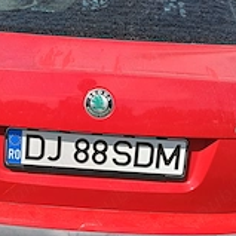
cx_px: 86
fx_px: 463
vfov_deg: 28.5
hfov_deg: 28.5
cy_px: 95
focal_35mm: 60
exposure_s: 1/613
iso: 64
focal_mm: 3.98
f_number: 1.8
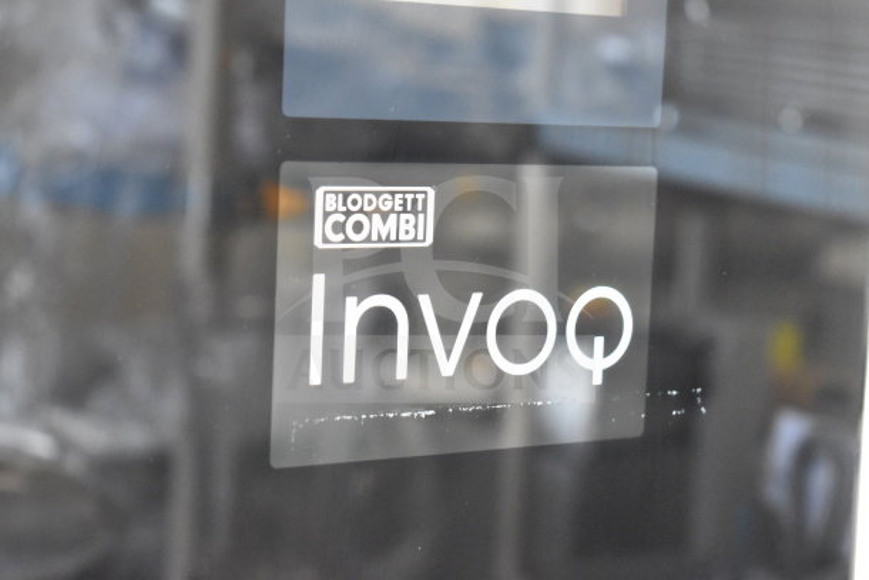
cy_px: 290
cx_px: 434
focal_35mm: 82
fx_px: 1992
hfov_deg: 24.6
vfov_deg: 16.6
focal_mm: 55
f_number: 5.6
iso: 8000
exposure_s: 1/100
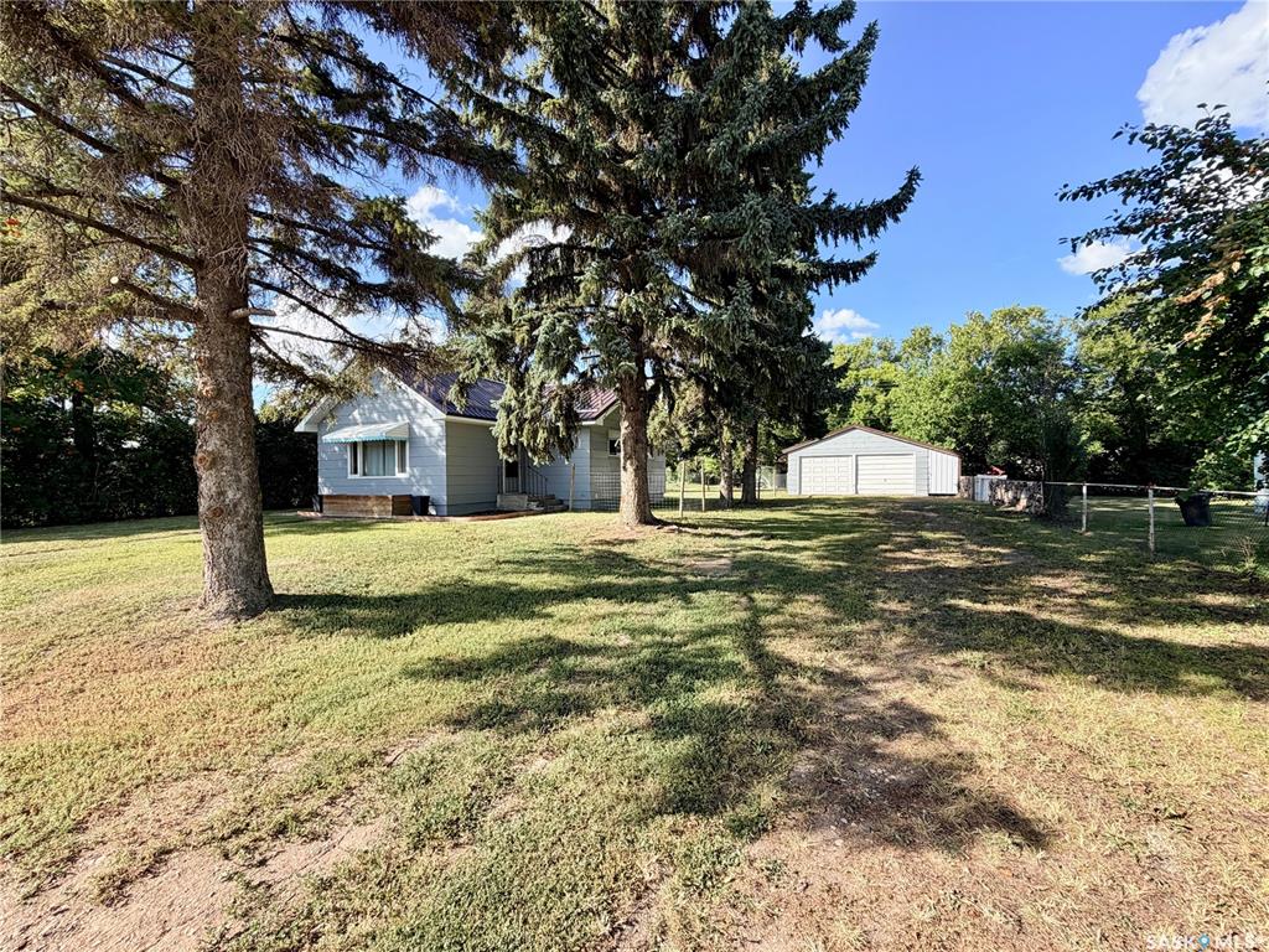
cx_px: 634
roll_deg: +1.0
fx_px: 513
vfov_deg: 85.7
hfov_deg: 102.1
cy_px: 476
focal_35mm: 14
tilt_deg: -0.1
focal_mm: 2.22
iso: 40
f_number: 2.2
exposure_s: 1/527
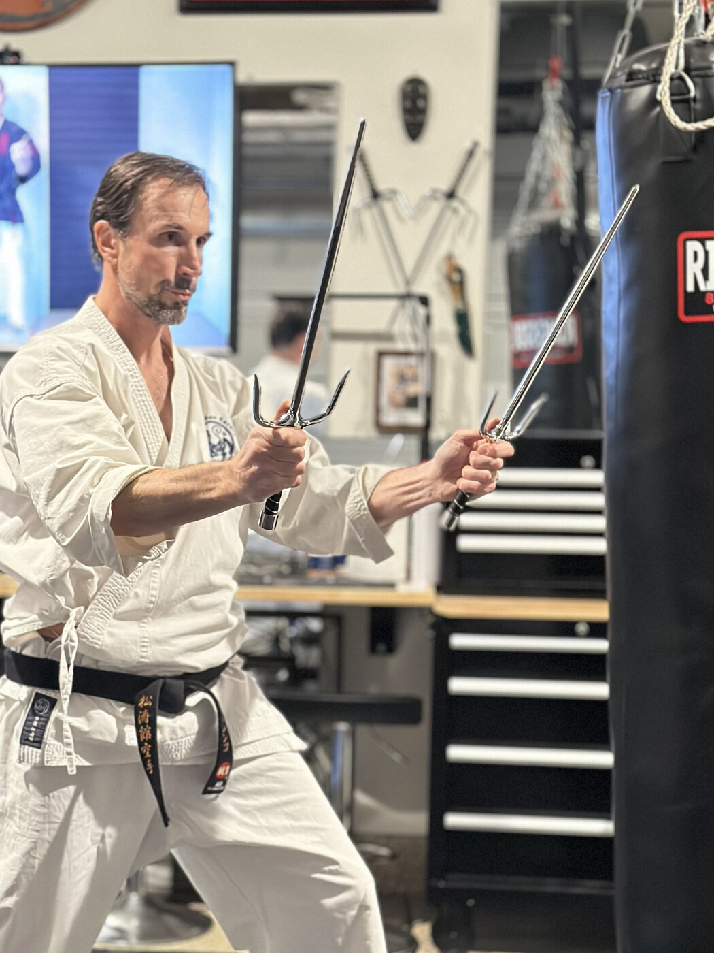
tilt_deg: -5.8
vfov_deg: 39.7
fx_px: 1320
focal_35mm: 48
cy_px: 476
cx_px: 357
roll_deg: -1.3
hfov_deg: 30.3
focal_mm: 6.86
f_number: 1.78
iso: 1000
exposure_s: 1/24
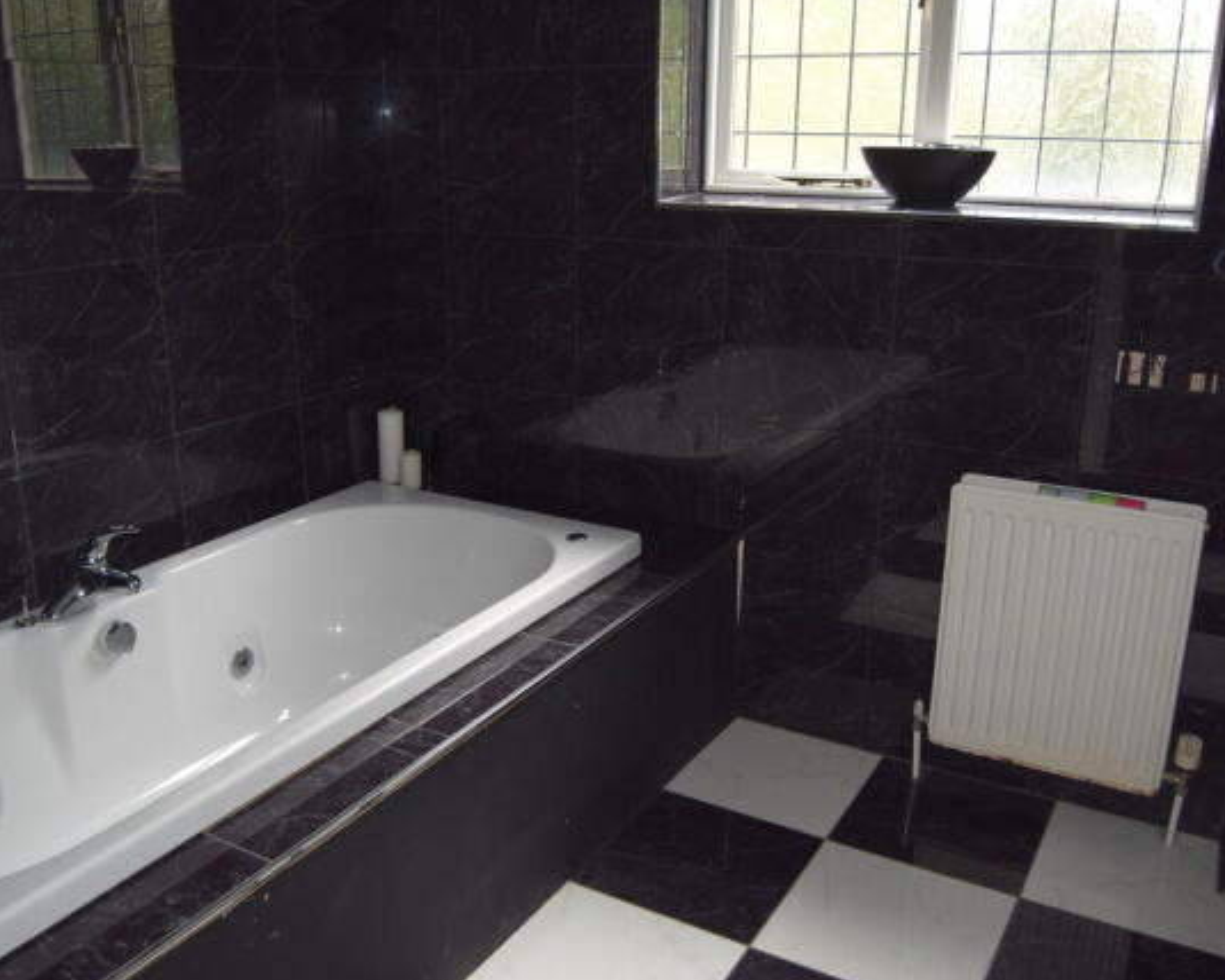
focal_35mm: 31
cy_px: 491
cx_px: 582
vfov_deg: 47.1
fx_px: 1124
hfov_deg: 57.2
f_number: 3.5
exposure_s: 1/80
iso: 400
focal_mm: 18
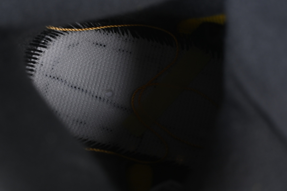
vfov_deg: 18.9
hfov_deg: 28.1
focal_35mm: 72
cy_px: 96
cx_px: 144
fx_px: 574
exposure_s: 1/80
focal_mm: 48
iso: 160
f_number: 6.3
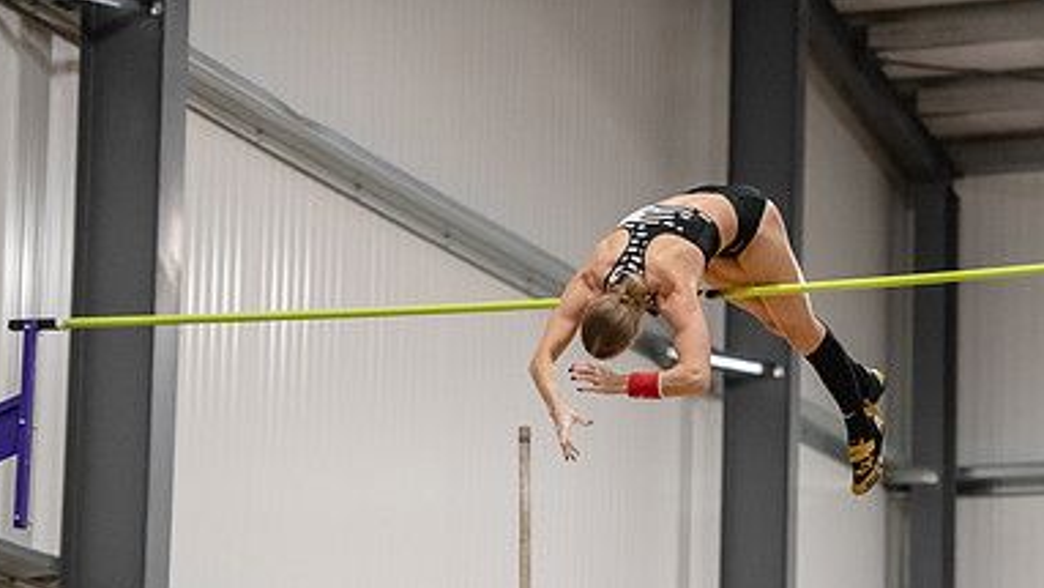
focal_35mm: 191
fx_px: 5288
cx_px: 708
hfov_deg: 11.3
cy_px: 516
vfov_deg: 6.3
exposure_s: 1/800
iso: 6400
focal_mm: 120
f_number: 2.8
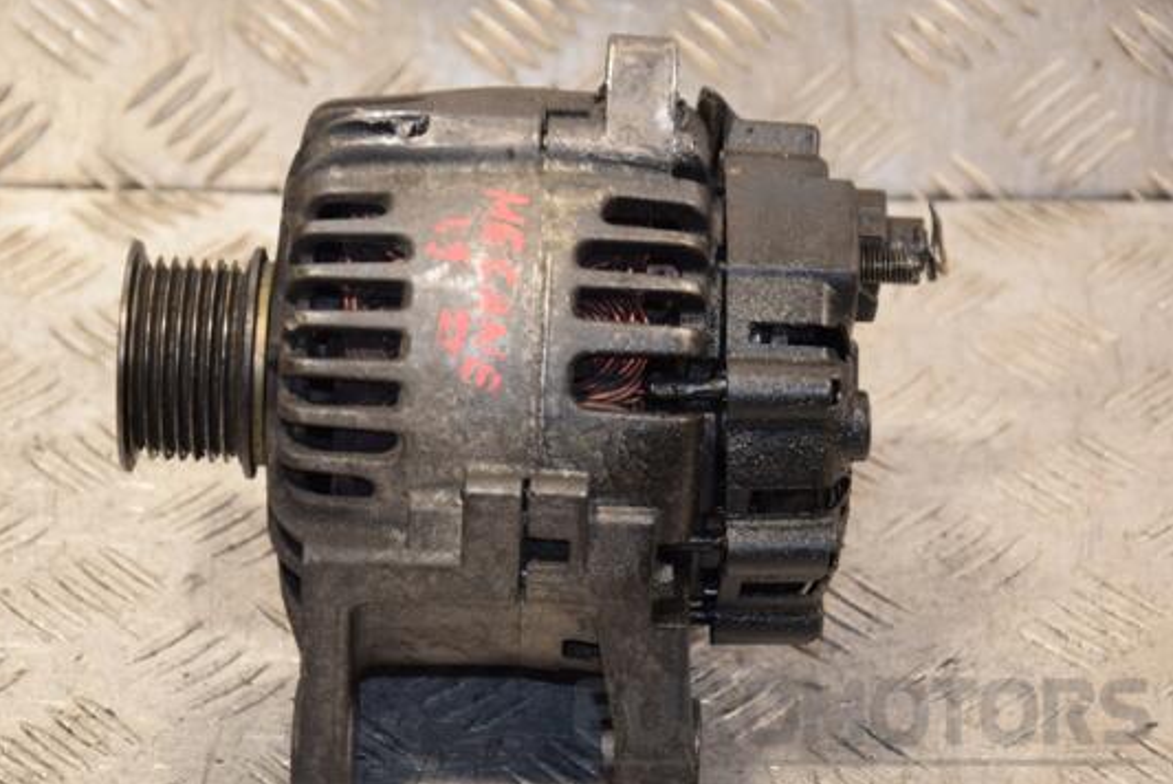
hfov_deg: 15.2
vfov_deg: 10.2
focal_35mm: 135
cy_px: 418
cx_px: 533
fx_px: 4401
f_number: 5.3
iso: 800
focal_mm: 80
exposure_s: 1/100
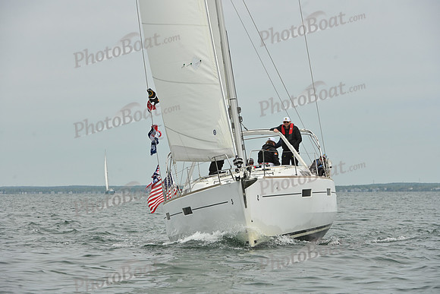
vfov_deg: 8.1
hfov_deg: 12.1
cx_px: 220
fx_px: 2078
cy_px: 147
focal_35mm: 170
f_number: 8
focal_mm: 170
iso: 320
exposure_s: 1/2000
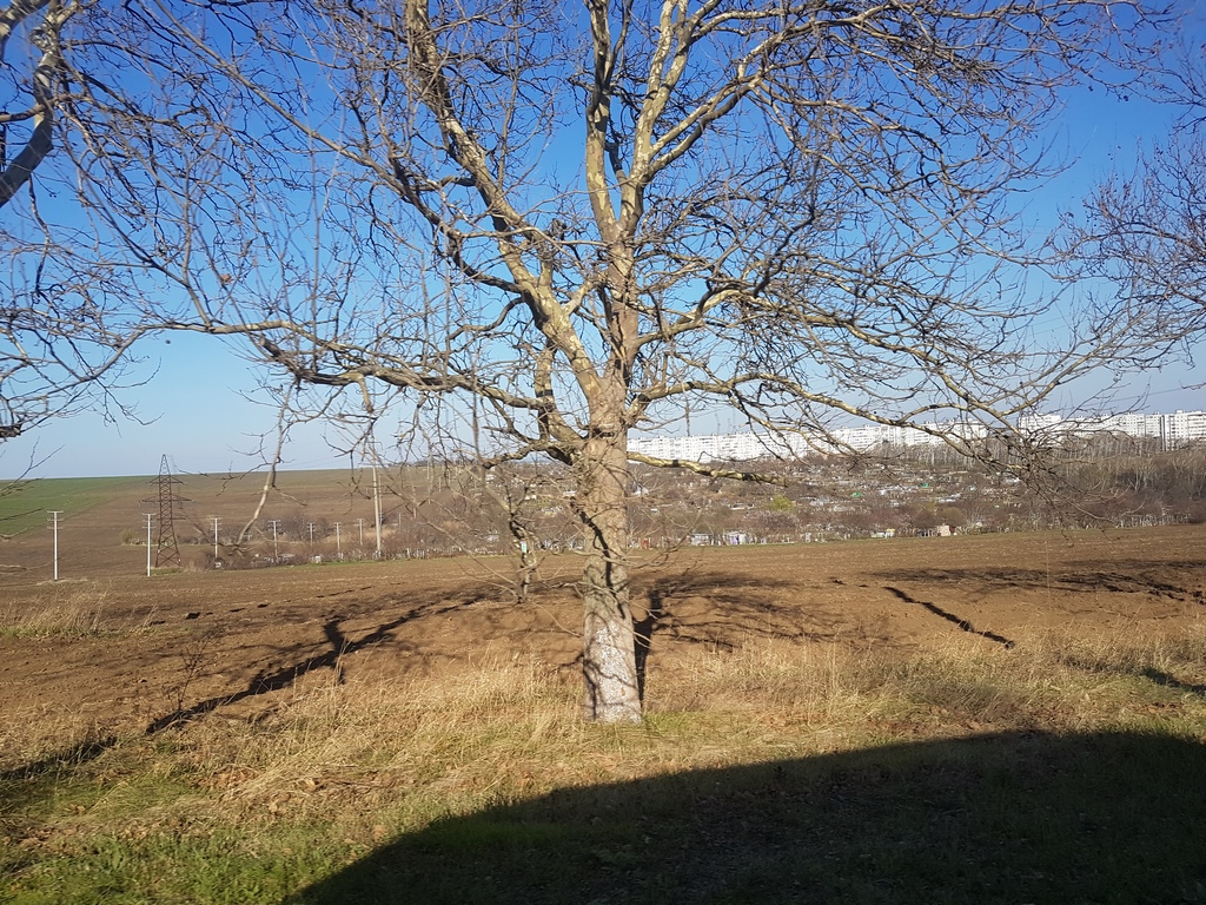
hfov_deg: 67.3
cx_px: 603
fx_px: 906
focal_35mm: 26
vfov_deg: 53.1
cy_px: 452
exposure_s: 1/1100
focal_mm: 4.2
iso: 40
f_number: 1.7
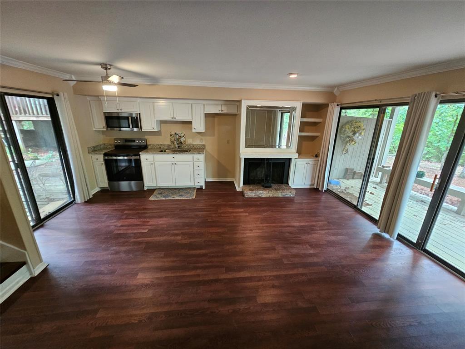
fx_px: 175
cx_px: 232
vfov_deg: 89.9
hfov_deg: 106.2
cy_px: 174
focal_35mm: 13
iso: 400
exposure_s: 1/30
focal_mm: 2.2
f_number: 2.2
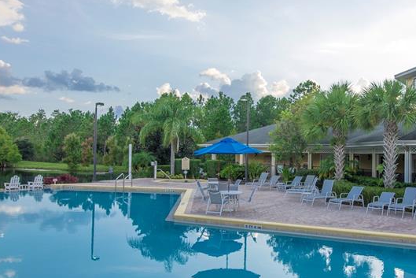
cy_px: 152
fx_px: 358
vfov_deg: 42.3
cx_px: 270
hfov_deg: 59.2
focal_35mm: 31
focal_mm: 16
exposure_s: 1/80
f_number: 8
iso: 125
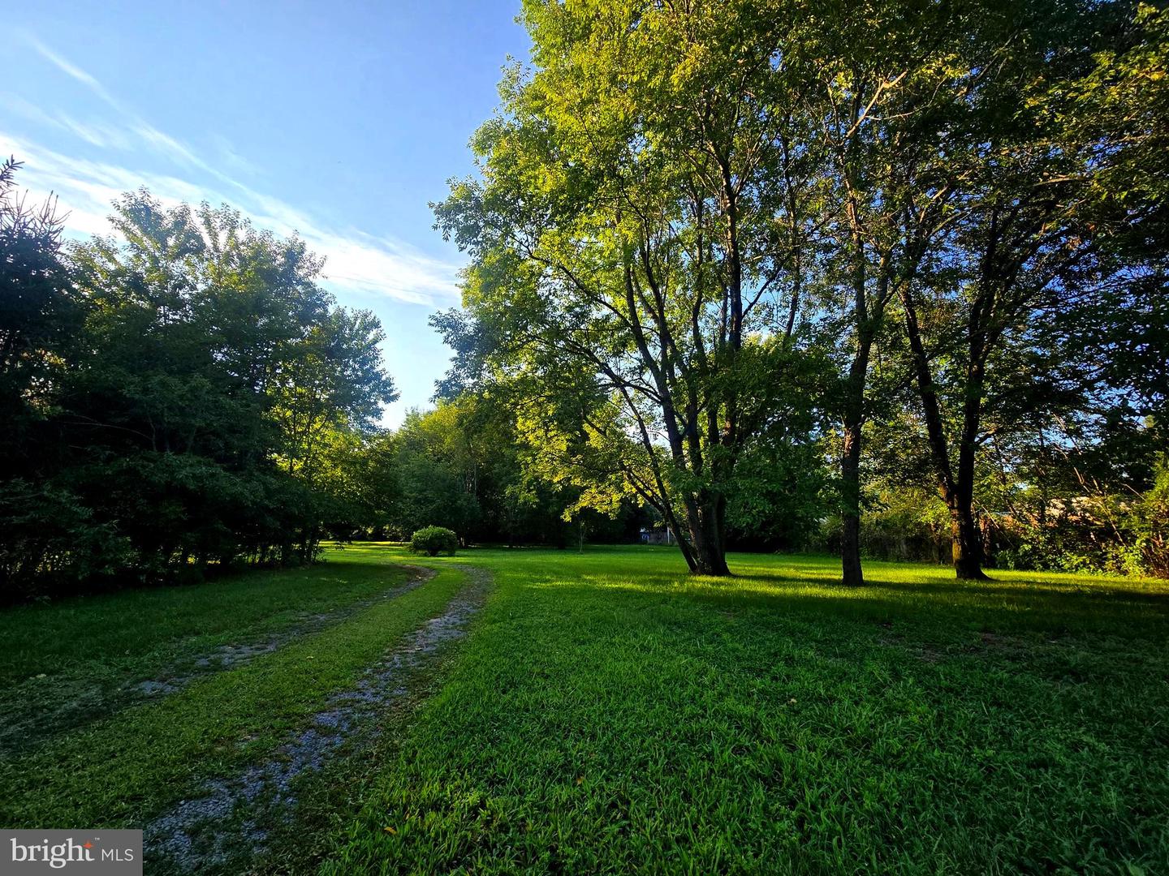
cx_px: 584
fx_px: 439
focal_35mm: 13
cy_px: 438
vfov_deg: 89.9
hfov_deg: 106.2
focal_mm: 2.2
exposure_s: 1/771
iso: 50
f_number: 2.2
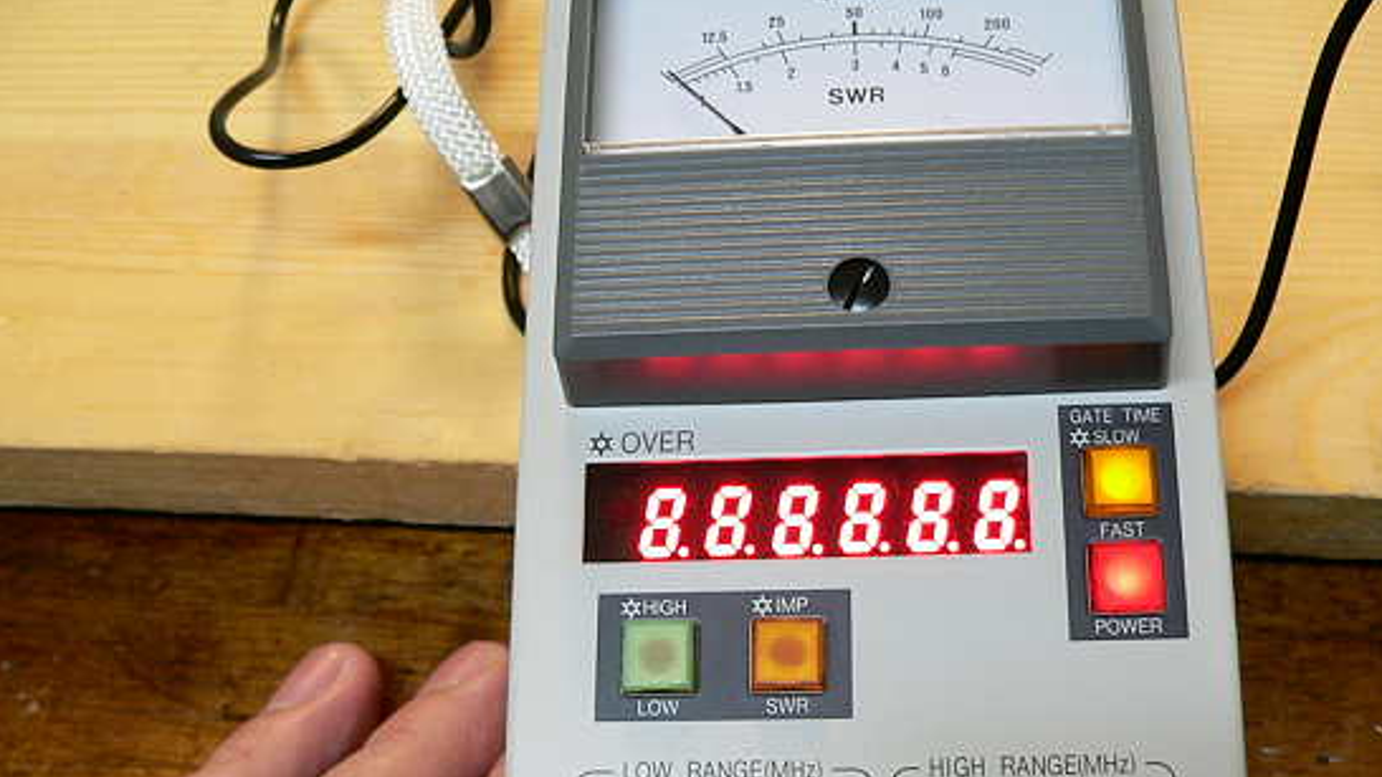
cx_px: 762
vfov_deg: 25.8
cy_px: 539
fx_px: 1686
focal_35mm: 46
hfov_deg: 44.5
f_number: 2.8
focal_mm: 6
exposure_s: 1/13
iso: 200
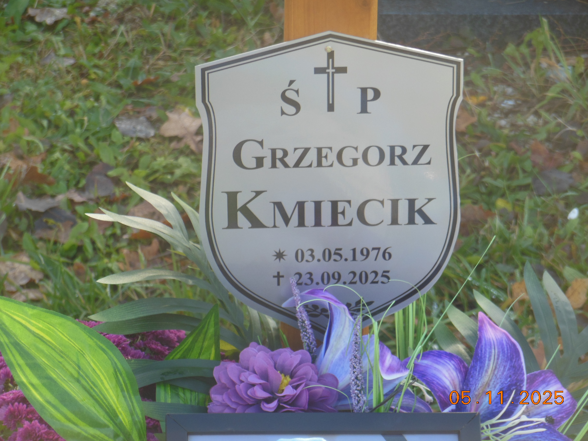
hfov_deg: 11.8
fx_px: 2837
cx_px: 294
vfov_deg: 8.9
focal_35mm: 167
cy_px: 220
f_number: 5.4
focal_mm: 29.8
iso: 125
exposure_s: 1/80
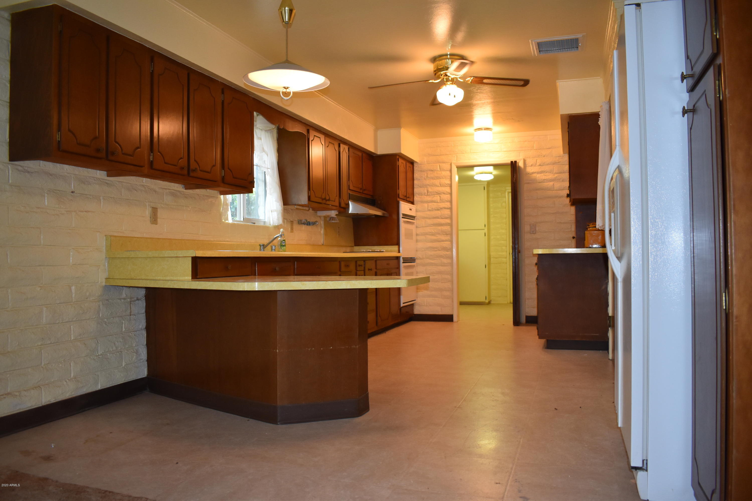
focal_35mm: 27
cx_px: 376
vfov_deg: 47.9
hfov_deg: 67.4
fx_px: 564
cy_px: 250
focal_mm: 18
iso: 800
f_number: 3.5
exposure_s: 1/125
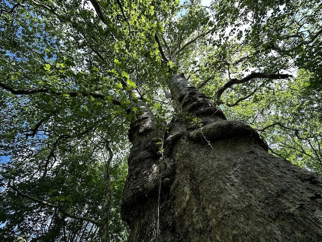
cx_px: 161
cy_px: 121
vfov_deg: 85.7
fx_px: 130
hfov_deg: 102.0
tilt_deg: +67.9
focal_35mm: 14
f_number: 2.2
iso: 40
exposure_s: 1/213
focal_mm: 2.22
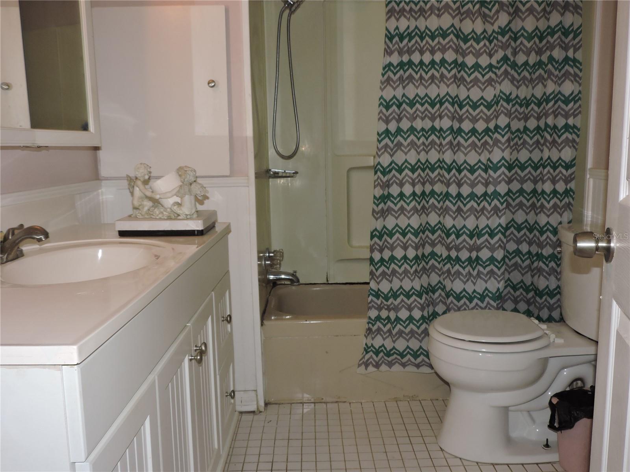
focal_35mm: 30
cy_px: 236
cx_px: 315
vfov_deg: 46.8
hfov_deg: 60.0
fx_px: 546
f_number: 3.1
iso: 200
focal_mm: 5.4
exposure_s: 1/30
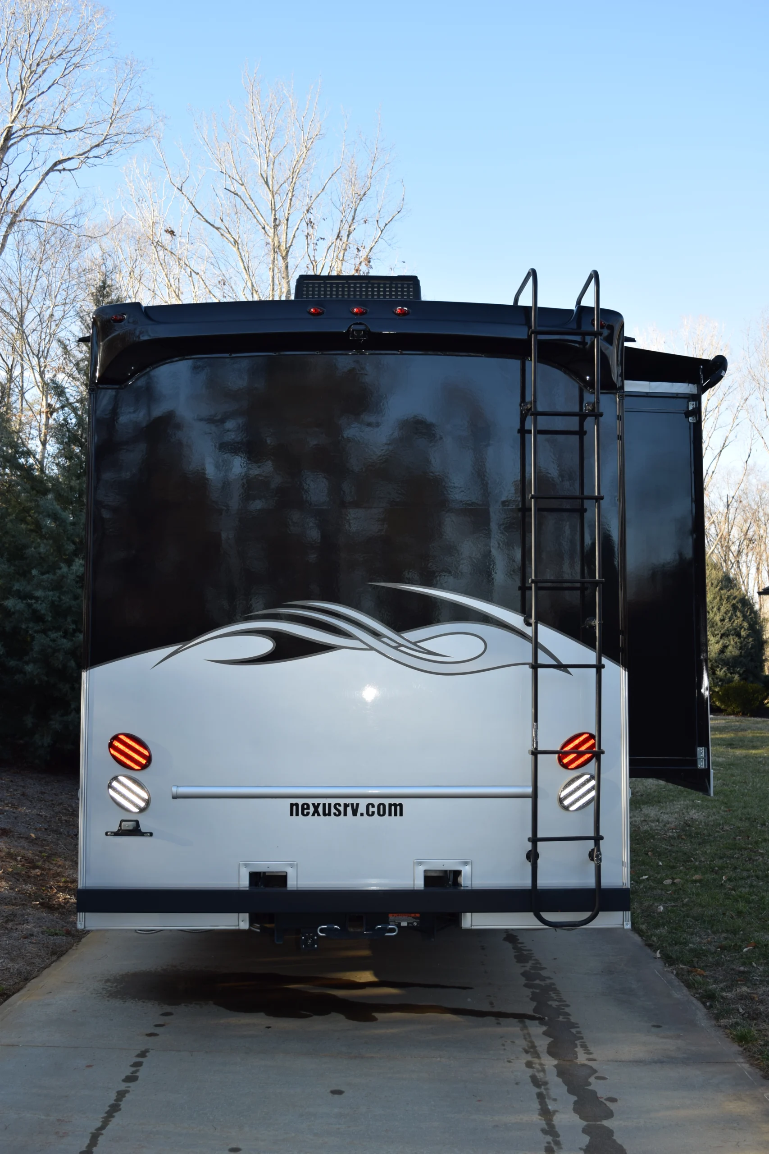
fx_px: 1201
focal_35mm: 38
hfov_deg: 35.5
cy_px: 577
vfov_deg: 51.3
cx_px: 384
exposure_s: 1/125
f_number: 5.6
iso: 110
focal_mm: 25
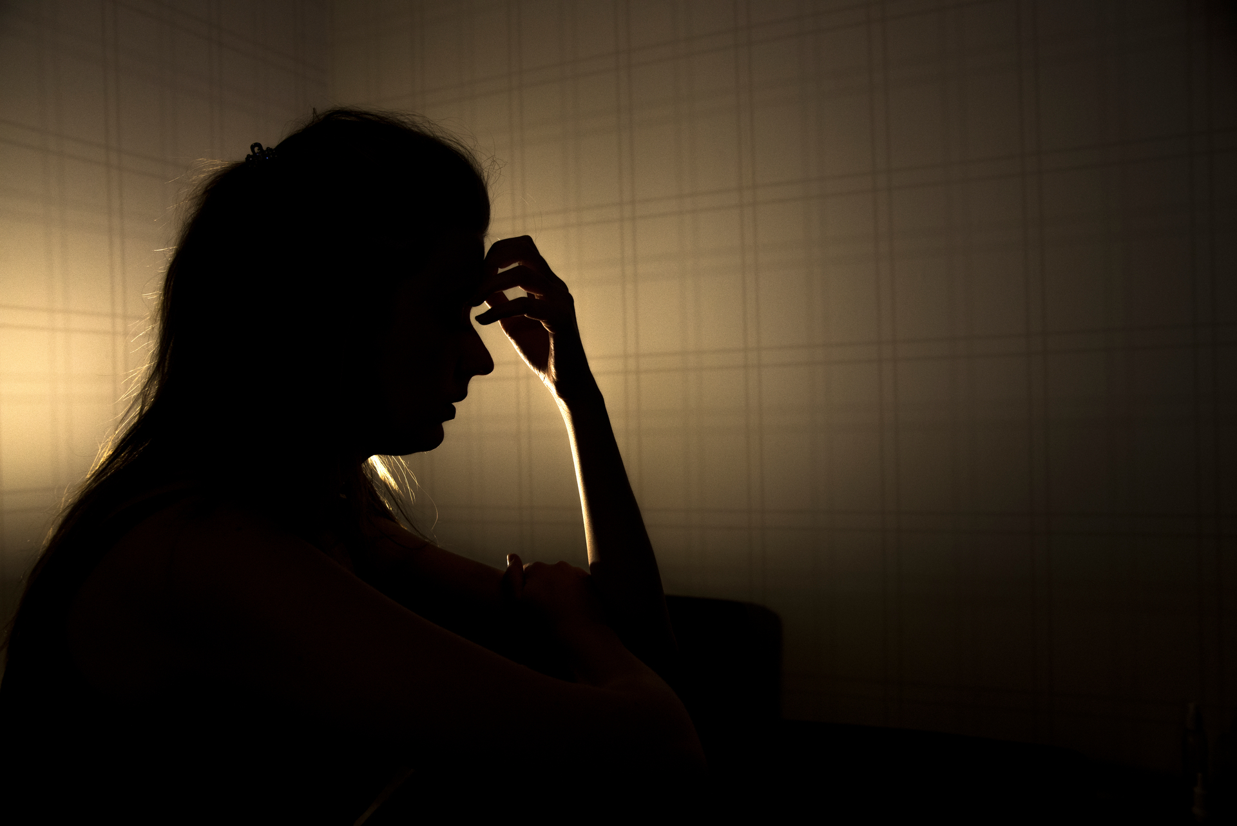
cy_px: 413
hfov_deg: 60.3
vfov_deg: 42.4
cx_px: 618
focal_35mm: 31
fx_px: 1066
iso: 800
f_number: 4.5
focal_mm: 31
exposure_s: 1/80
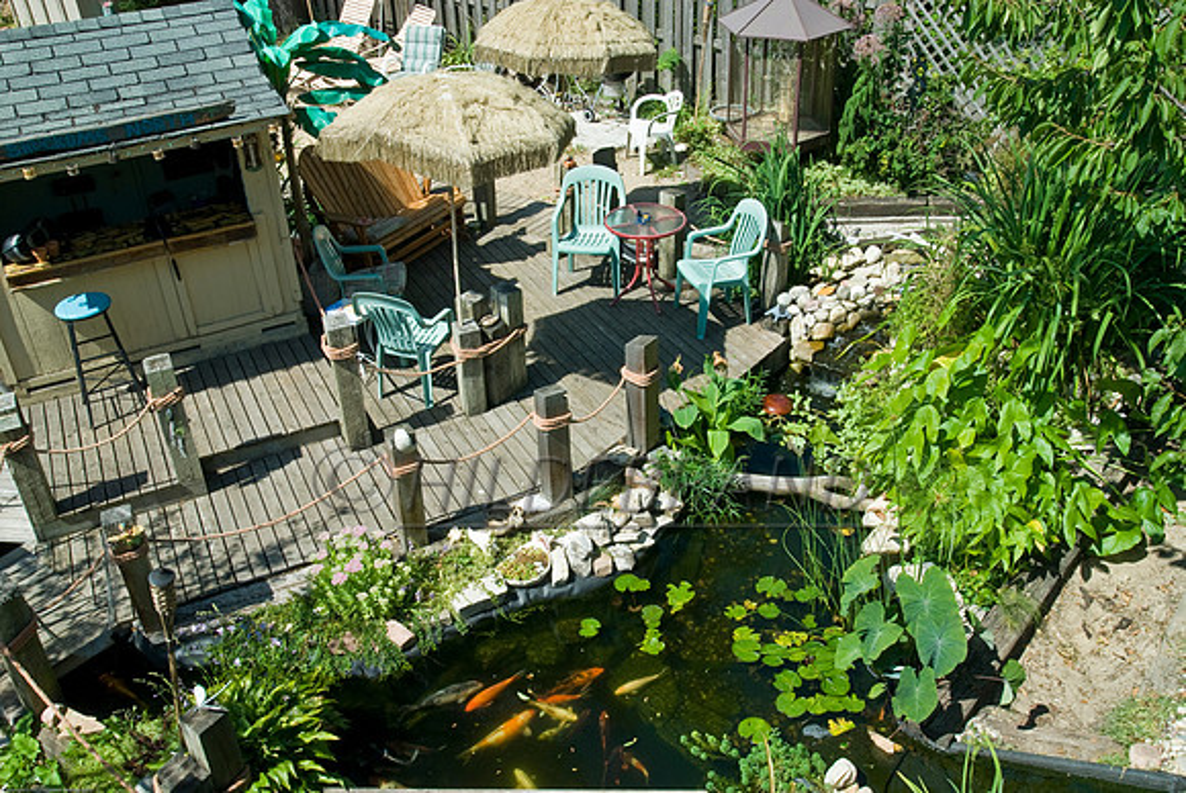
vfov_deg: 40.1
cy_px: 396
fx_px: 1088
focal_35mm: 33
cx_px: 593
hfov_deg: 57.2
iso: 100
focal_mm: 22
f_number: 13
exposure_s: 1/20
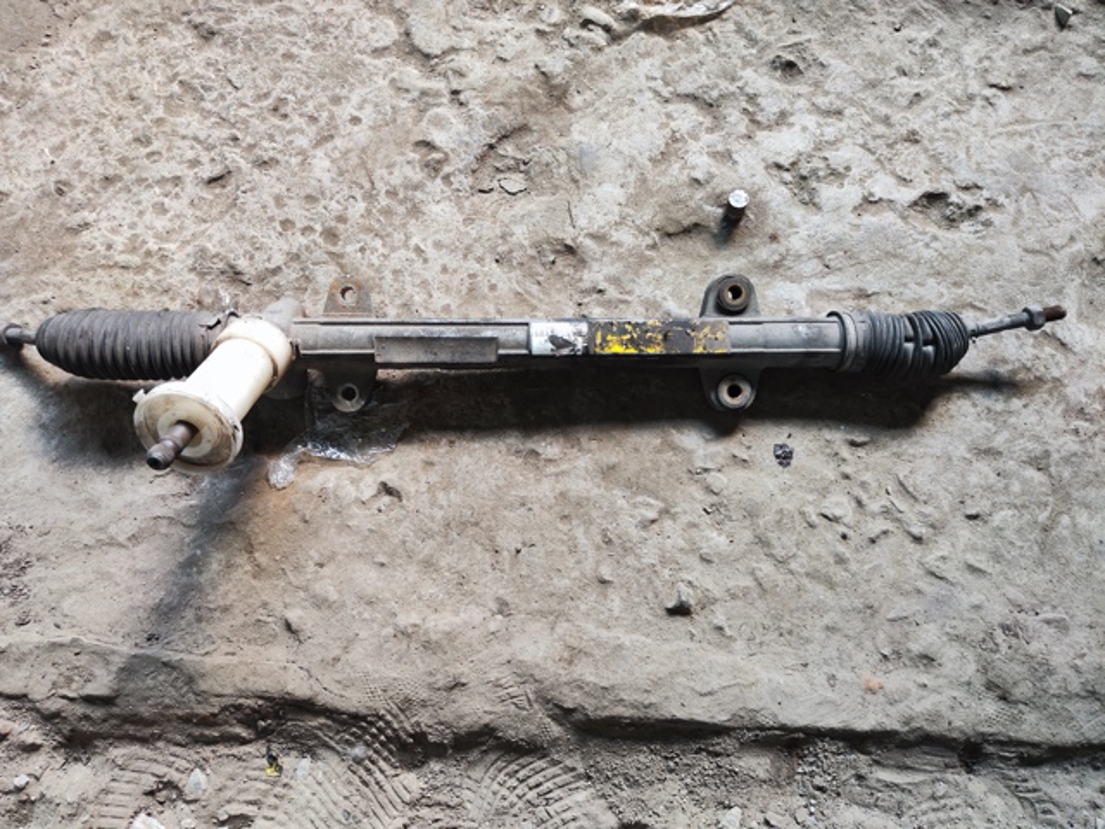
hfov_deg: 71.6
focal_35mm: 24
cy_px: 414
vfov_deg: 56.8
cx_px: 552
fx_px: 766
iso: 400
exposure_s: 1/56.4
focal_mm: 5.59
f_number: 1.88
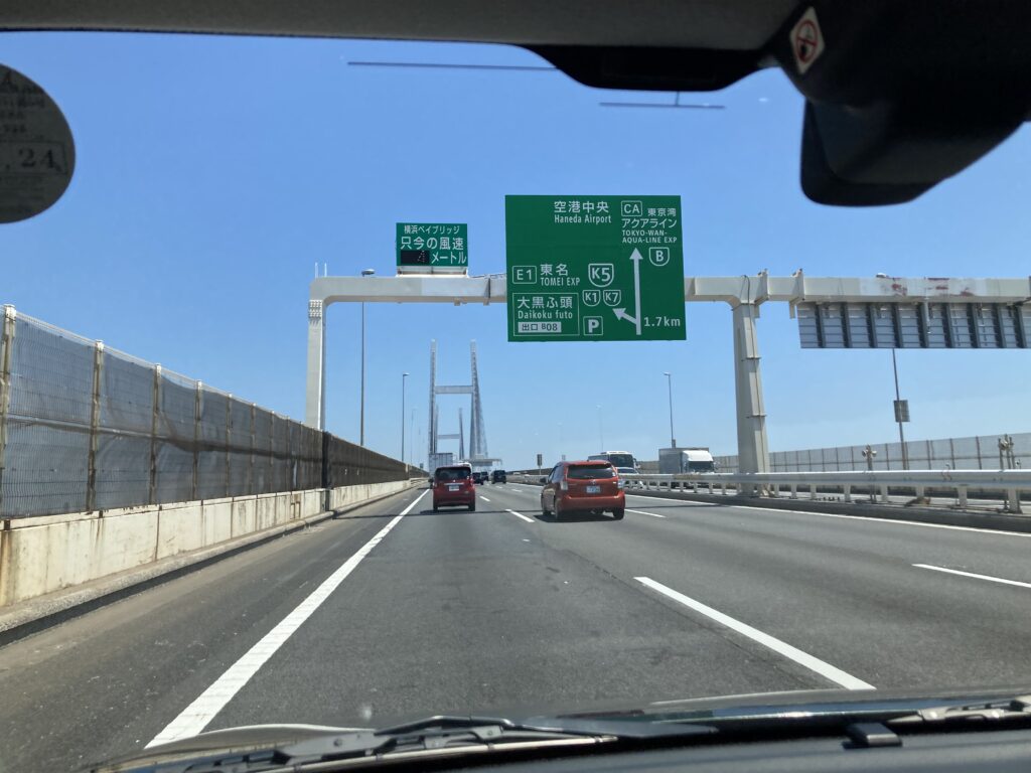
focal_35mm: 28
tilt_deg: +6.7
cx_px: 516
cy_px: 386
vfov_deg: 49.7
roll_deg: -0.1
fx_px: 834
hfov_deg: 63.4
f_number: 1.8
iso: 20
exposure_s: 1/1919
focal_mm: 3.99
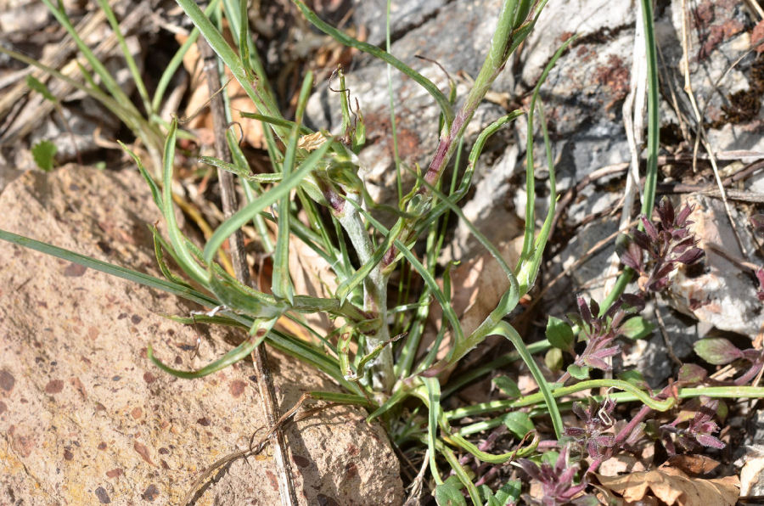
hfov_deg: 22.7
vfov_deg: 15.1
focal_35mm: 90
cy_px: 253
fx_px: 1906
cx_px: 382
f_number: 13
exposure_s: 1/100
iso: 100
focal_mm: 60
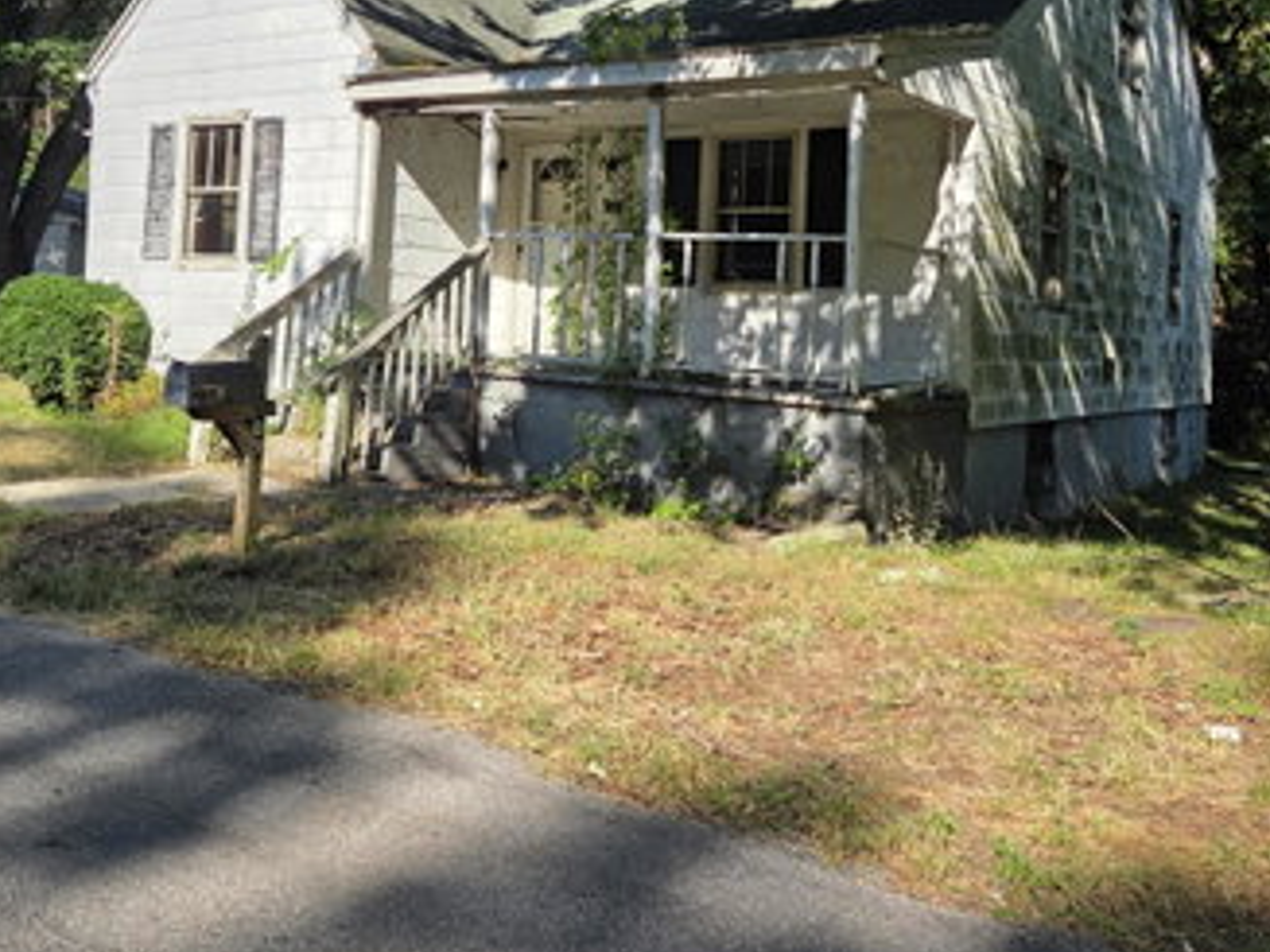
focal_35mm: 36
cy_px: 264
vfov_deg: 38.8
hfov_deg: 51.3
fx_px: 1320
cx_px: 668
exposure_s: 1/4365
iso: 80
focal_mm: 5.4
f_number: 1.8
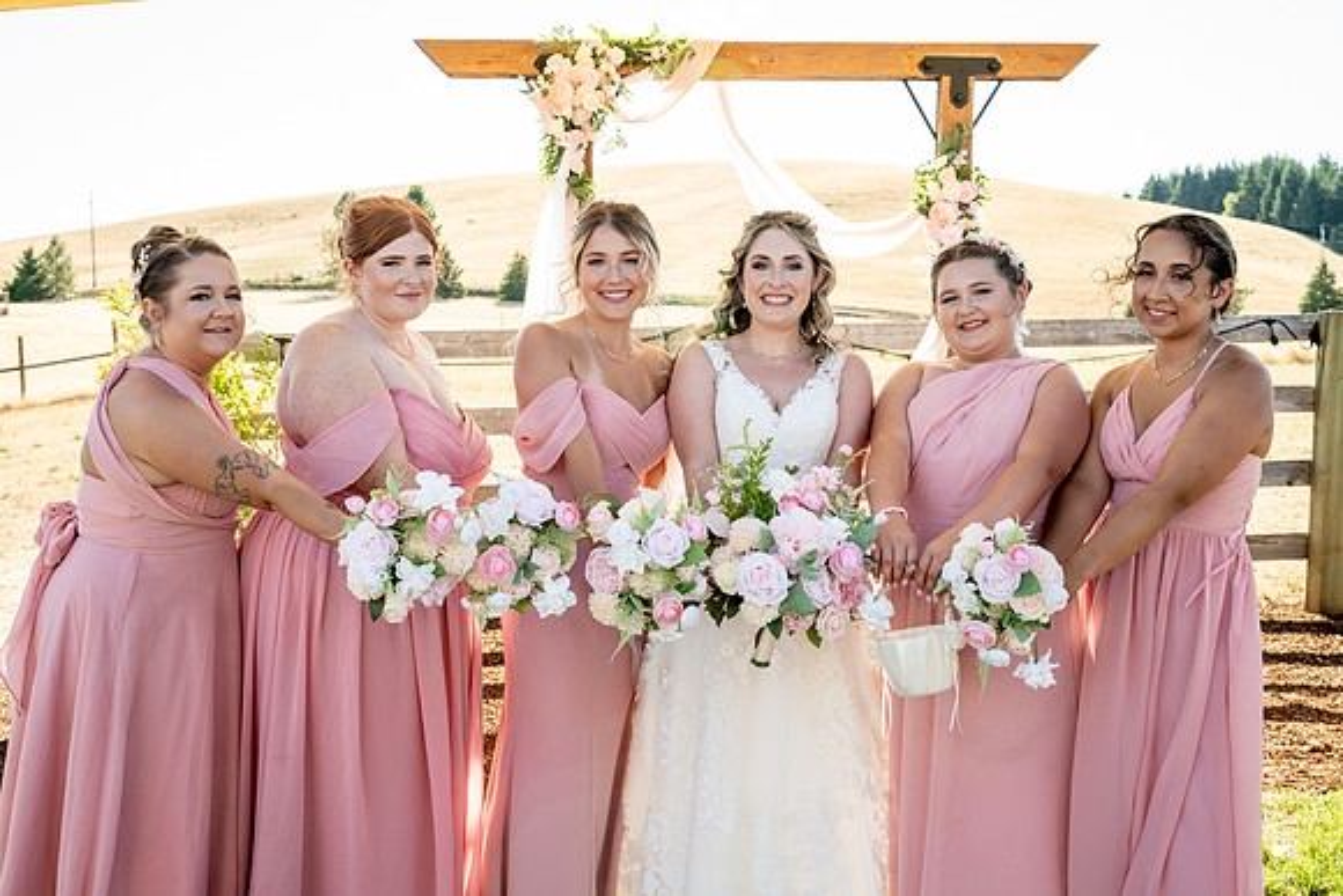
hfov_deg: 46.4
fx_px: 1567
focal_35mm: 42
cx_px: 672
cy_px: 448
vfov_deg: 31.9
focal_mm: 42
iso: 640
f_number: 8
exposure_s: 1/320
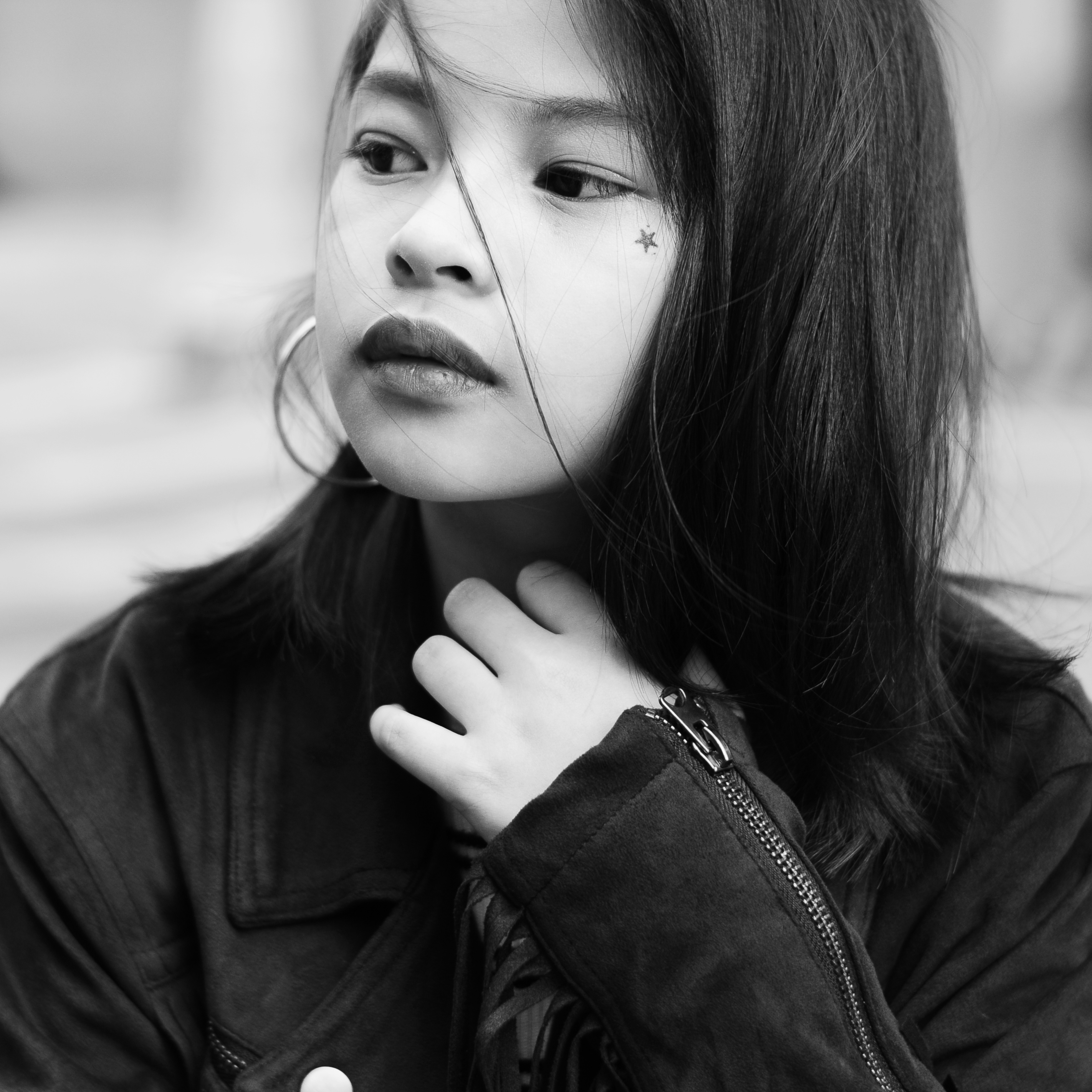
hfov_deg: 18.1
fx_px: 3426
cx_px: 546
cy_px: 534
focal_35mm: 96
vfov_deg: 18.1
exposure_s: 1/320
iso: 200
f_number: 2.2
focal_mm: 50
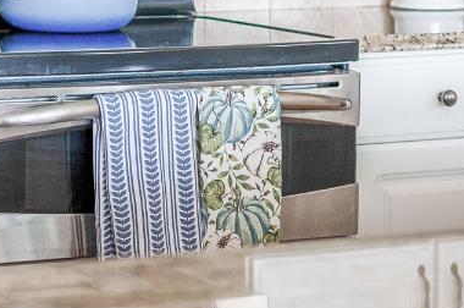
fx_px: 2033
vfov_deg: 8.5
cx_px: -20
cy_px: -91
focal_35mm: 158
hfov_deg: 12.8
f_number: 2.5
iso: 500
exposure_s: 1/50
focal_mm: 40
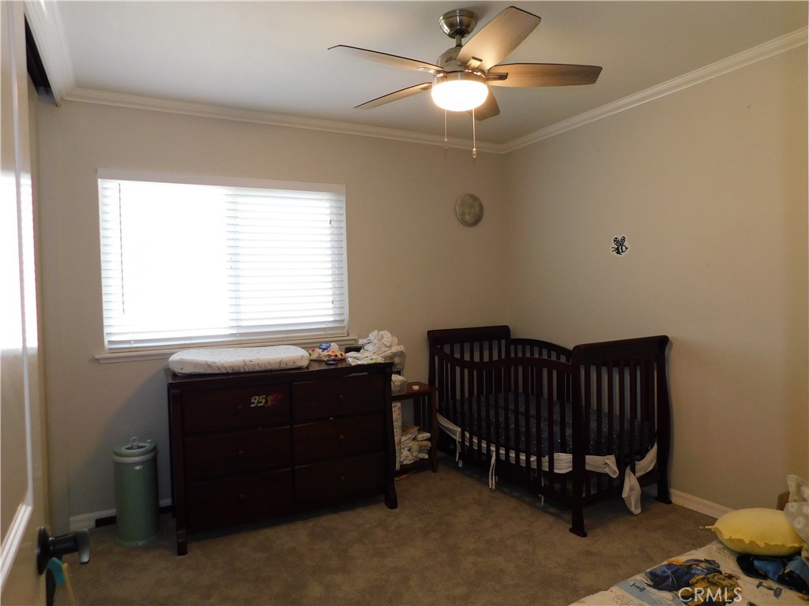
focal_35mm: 23
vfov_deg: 58.9
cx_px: 404
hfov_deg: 73.9
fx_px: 538
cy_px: 303
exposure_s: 1/30
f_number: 3
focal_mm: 4
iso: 200
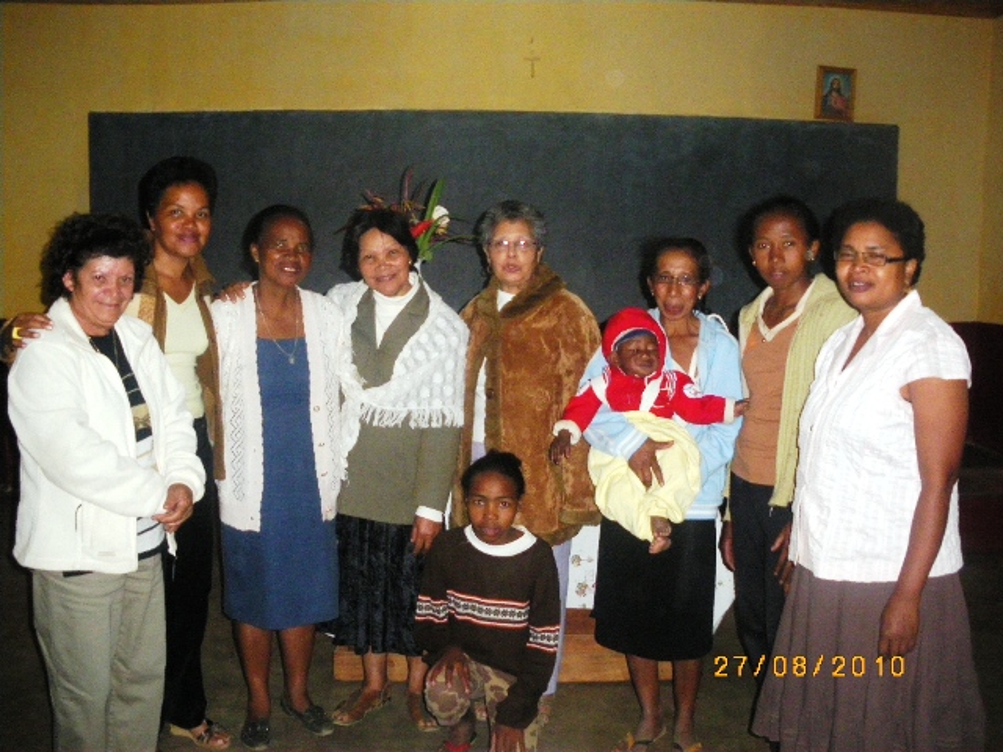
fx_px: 1043
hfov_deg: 51.4
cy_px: 376
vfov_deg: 39.7
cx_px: 502
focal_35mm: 36
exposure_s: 1/50
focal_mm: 6.3
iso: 400
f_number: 3.5
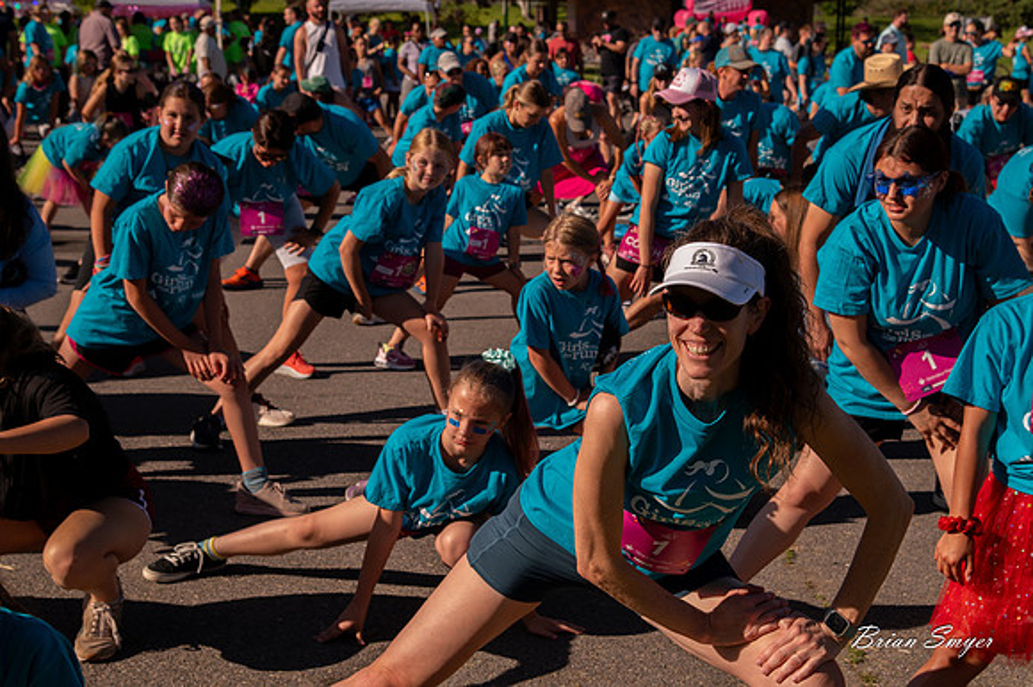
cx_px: 557
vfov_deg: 20.6
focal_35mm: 66
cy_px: 310
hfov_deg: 30.5
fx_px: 1895
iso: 200
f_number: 8
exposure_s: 1/500
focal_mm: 58
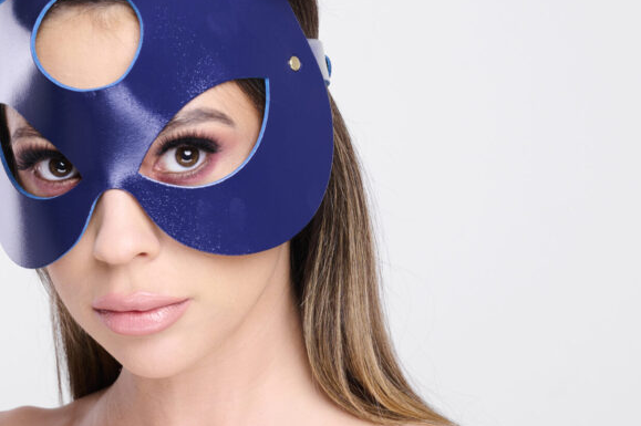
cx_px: 195
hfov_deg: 14.1
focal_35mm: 145
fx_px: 2580
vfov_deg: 9.4
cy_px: 188
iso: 125
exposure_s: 1/160
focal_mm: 70
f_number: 8
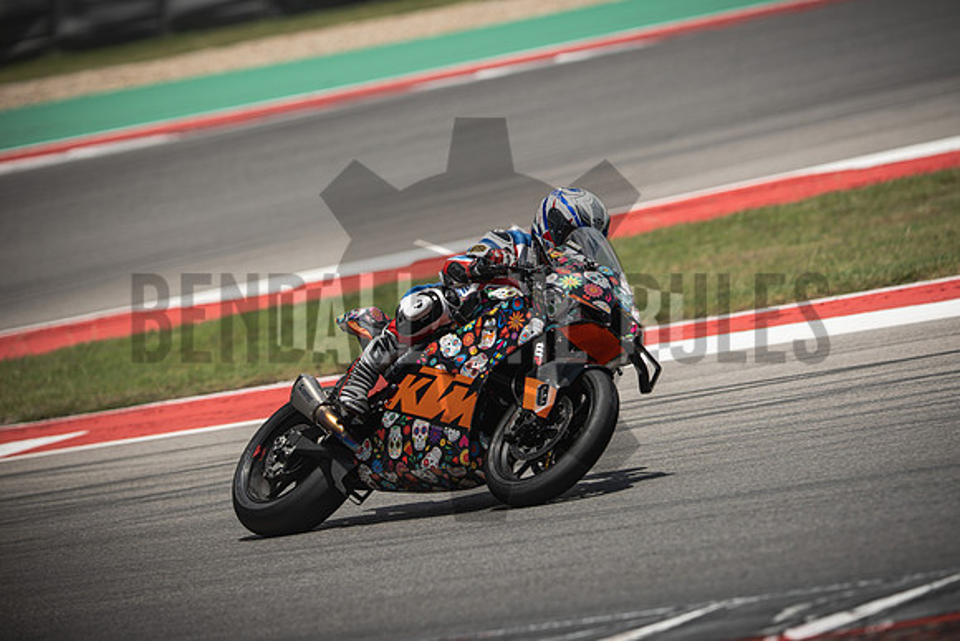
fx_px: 8001
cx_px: 480
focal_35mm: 300
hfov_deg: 6.9
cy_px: 320
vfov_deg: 4.6
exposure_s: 1/2000
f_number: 2.8
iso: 125
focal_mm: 200
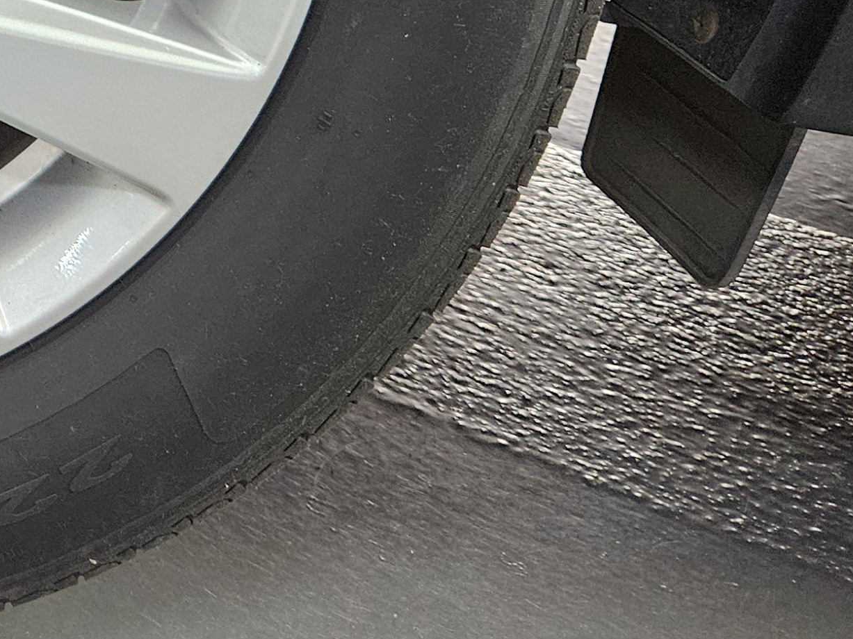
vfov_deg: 17.7
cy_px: -309
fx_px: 1848
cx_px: -272
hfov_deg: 23.0
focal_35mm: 75
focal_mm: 5.4
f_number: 1.8
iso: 640
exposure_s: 1/120
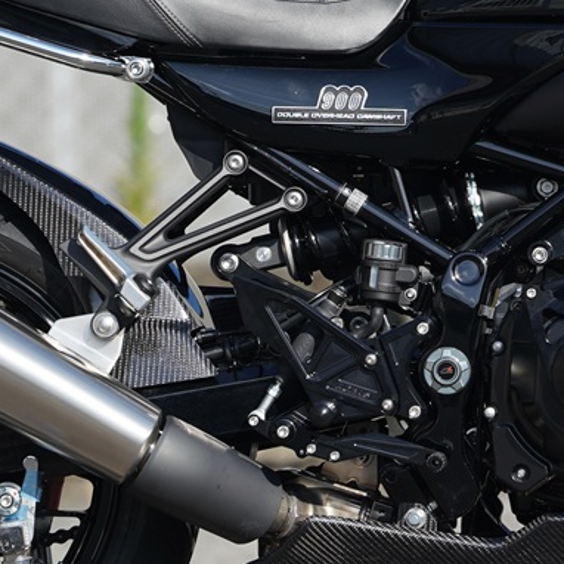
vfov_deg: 2.1
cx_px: 567
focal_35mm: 835
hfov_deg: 2.1
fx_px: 15392
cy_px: 180
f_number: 5.6
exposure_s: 1/400
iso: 100
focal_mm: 250
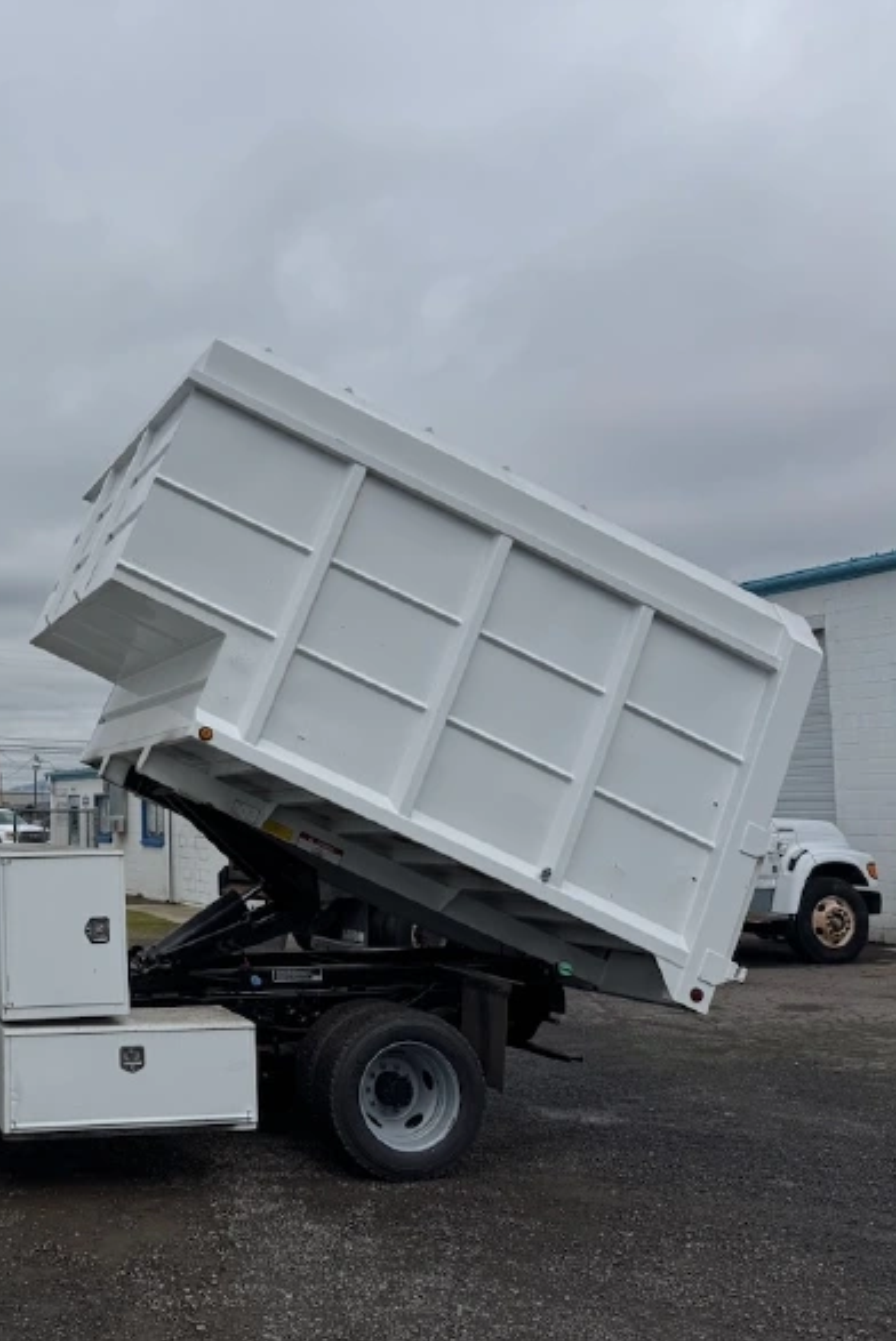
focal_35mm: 34
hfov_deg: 35.3
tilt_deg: +6.2
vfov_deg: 55.8
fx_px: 1268
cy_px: 683
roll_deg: +0.5
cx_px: 0
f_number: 1.78
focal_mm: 6.76
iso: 80
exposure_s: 1/7937
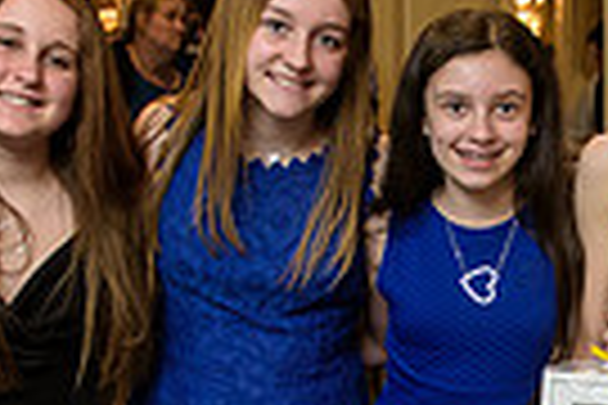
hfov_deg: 19.3
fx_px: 1739
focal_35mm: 103
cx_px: 608
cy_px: 452
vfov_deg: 13.0
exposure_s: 1/125
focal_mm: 24
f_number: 3.2
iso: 1600
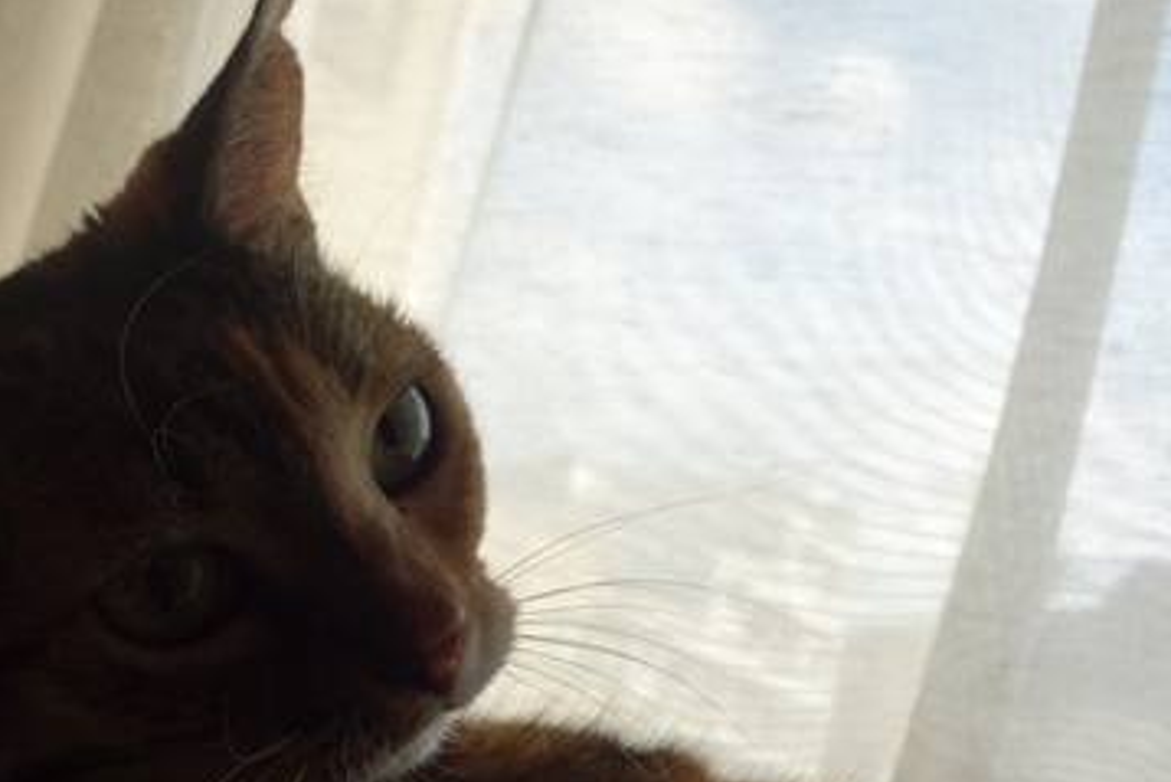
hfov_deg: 39.4
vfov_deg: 26.7
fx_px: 1627
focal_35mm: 50
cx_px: 464
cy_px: 578
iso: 200
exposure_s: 1/160
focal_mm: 10.4
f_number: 3.5
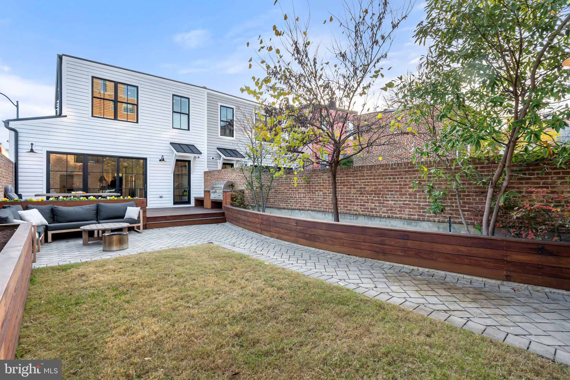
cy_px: 190
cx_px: 285
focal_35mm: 16
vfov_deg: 73.7
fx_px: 253
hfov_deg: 96.7
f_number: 11
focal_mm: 16
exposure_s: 1/60
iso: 250
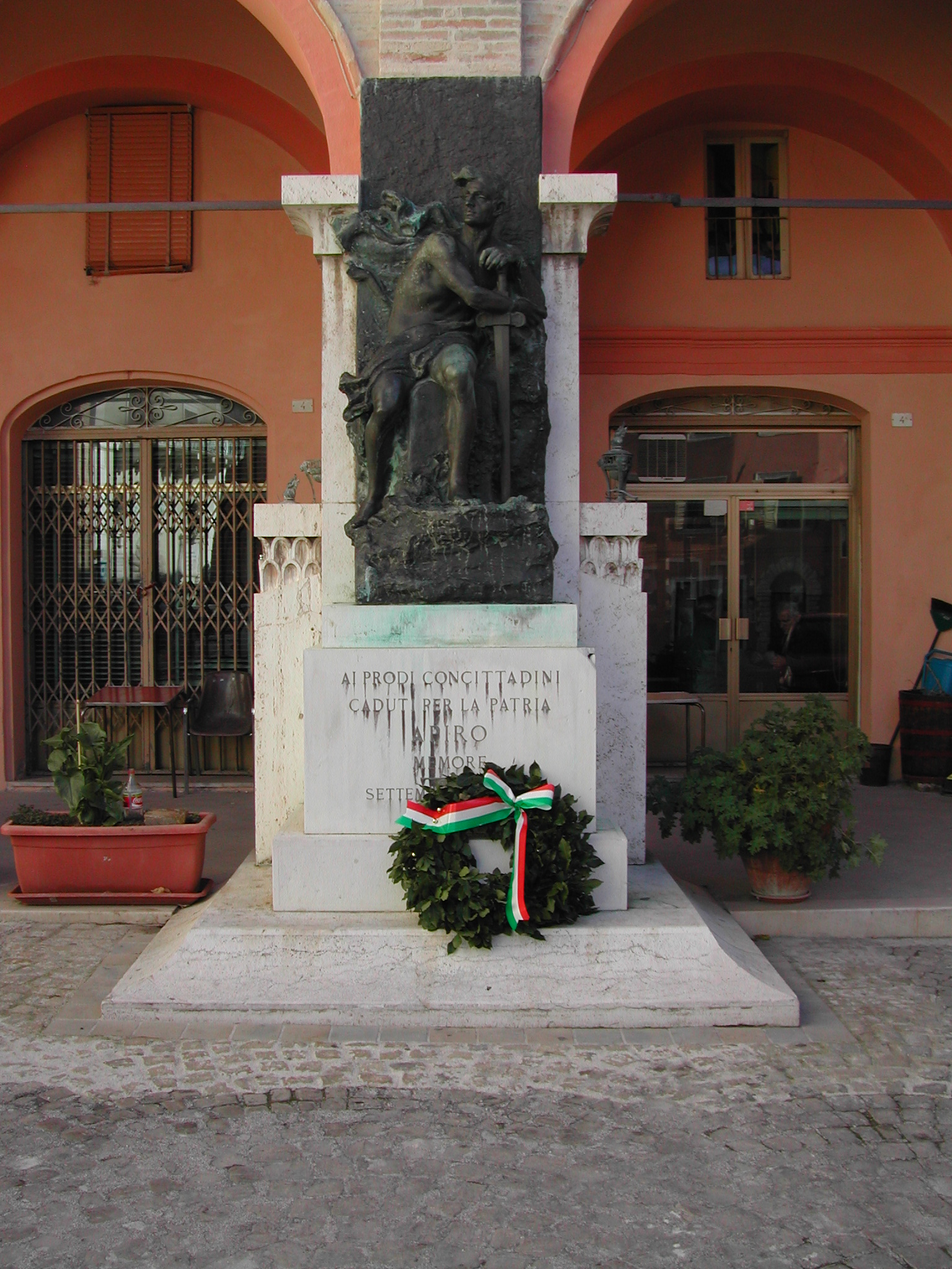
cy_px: 634
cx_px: 476
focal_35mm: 38
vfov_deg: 49.0
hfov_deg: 37.7
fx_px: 1393
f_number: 2.8
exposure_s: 1/493
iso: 100
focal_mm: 8
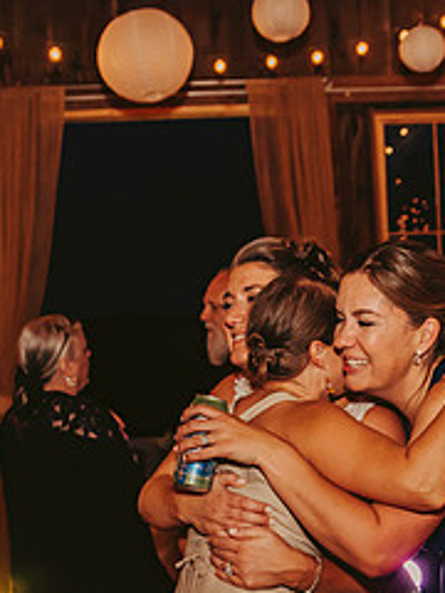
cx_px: 302
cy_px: 436
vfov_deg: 29.4
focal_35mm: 65
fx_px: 1114
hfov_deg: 22.5
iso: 1250
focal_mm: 28
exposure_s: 1/125
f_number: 2.8
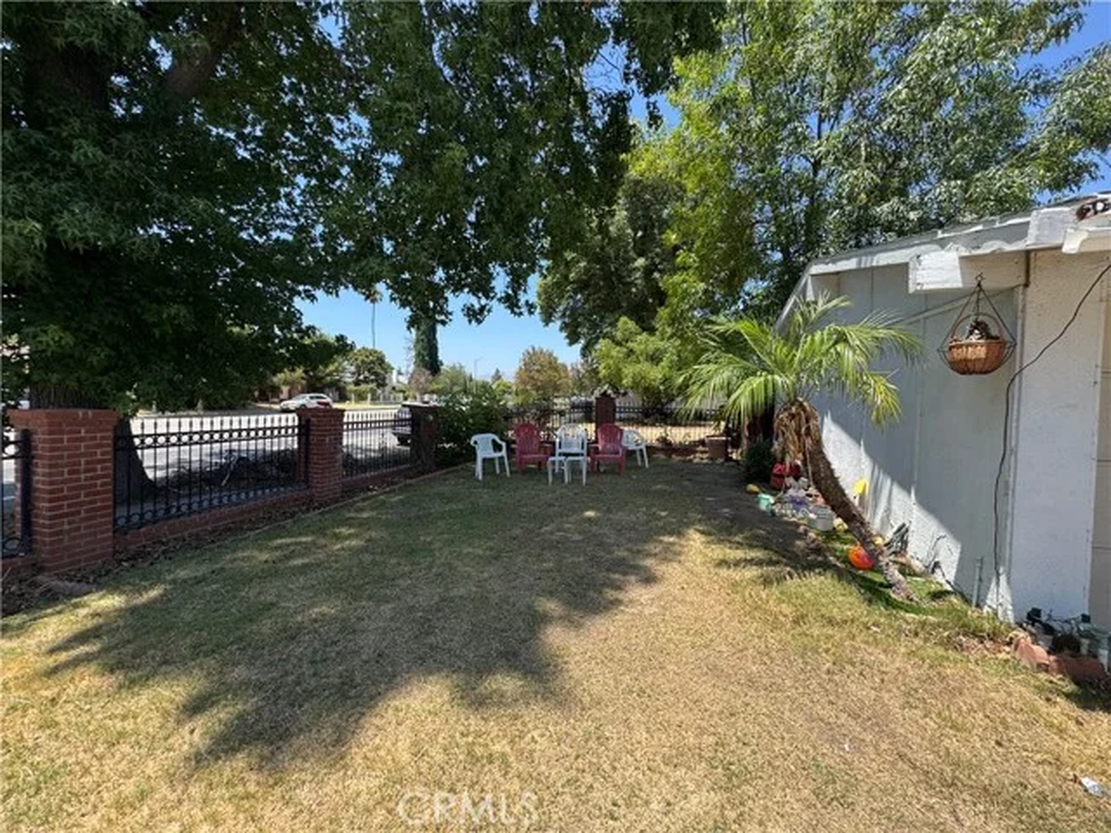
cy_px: 416
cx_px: 556
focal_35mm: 14
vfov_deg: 85.7
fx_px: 449
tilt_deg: -4.1
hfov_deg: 102.1
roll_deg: -1.4
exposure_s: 1/620
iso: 40
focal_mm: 2.22
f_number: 2.2
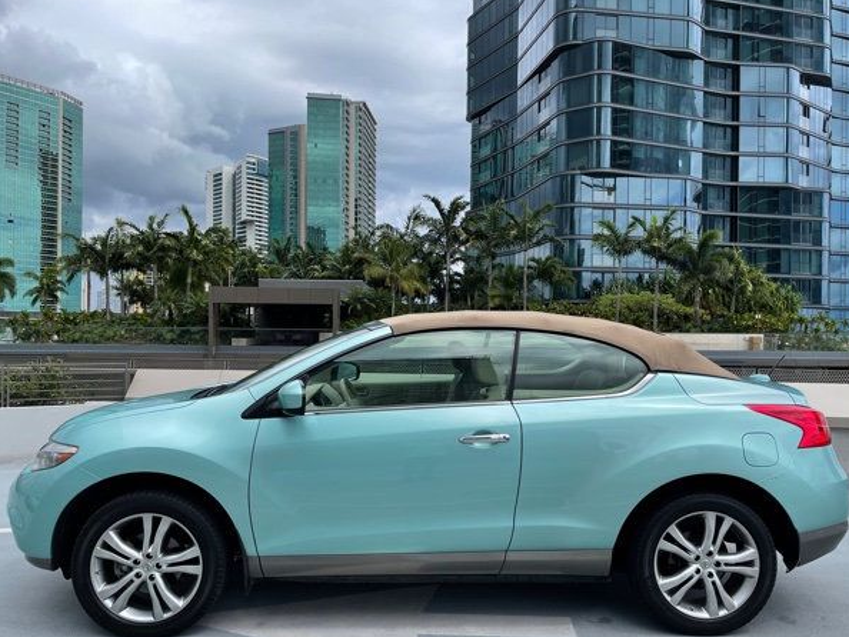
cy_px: 330
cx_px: 432
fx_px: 687
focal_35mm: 28
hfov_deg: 63.4
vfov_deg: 49.8
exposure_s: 1/3125
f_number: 1.6
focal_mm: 4.2
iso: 32
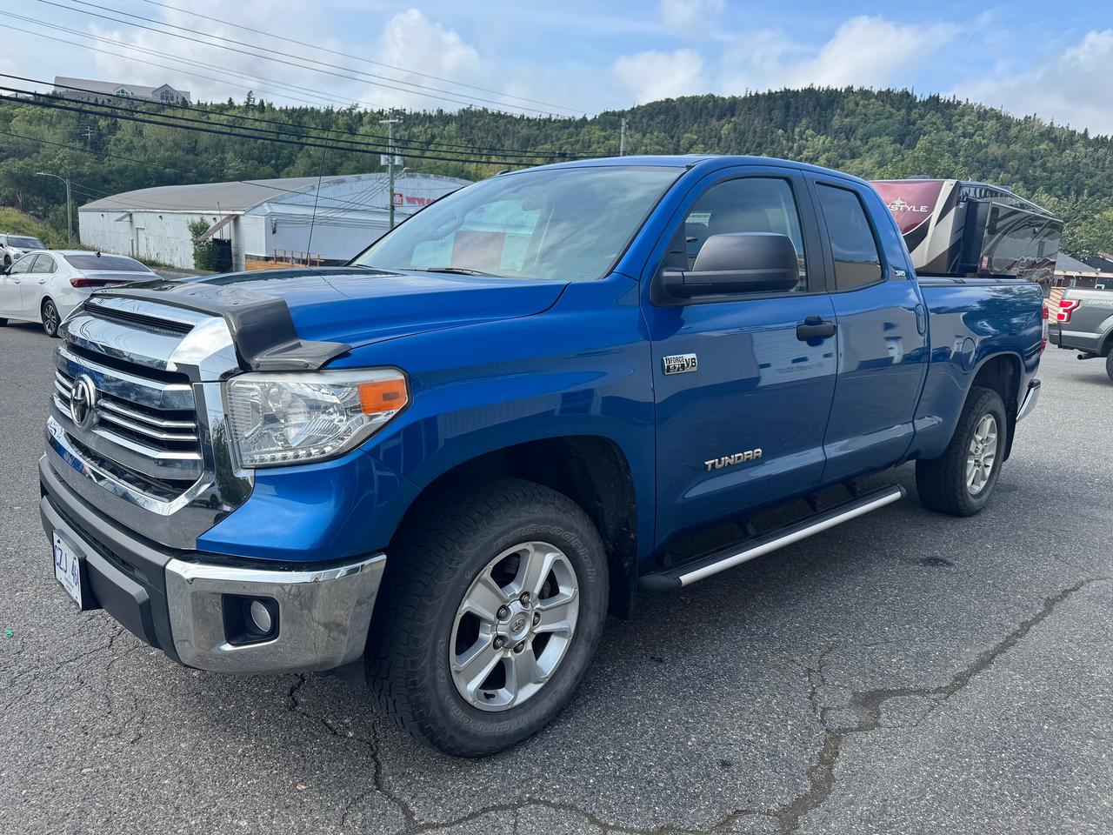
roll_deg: -2.9
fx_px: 772
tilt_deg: -12.1
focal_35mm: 24
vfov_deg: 56.8
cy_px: 418
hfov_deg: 71.6
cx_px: 556
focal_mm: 6.76
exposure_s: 1/1923
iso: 80
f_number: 1.78
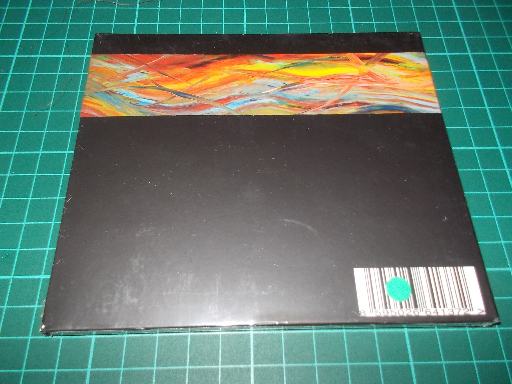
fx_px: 429
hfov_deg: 61.7
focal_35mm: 29
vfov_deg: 48.2
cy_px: 192
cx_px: 256
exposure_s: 1/30
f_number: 3.3
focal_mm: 4.1
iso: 200
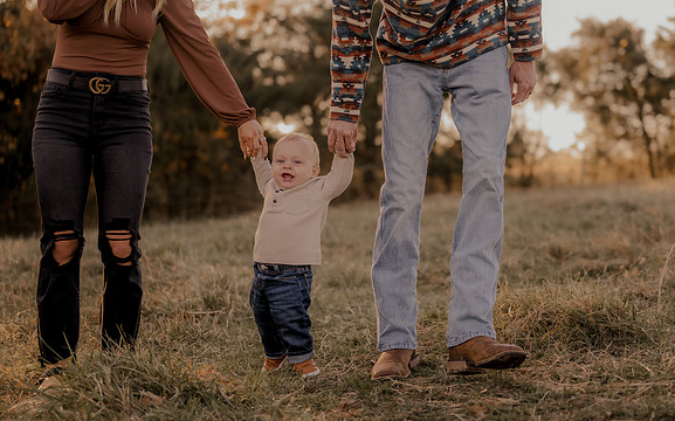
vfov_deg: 20.0
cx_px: 421
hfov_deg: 31.4
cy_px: 178
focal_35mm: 65
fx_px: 1195
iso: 250
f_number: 1.8
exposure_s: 1/1250
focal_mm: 50
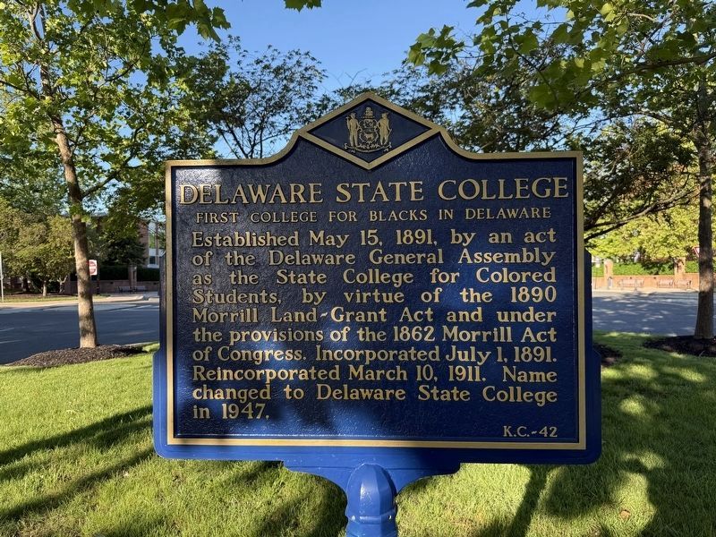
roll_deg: +0.5
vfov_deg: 56.8
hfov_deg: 71.6
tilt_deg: +1.1
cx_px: 358
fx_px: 496
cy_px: 268
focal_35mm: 24
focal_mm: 6.76
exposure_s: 1/702
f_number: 1.78
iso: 80
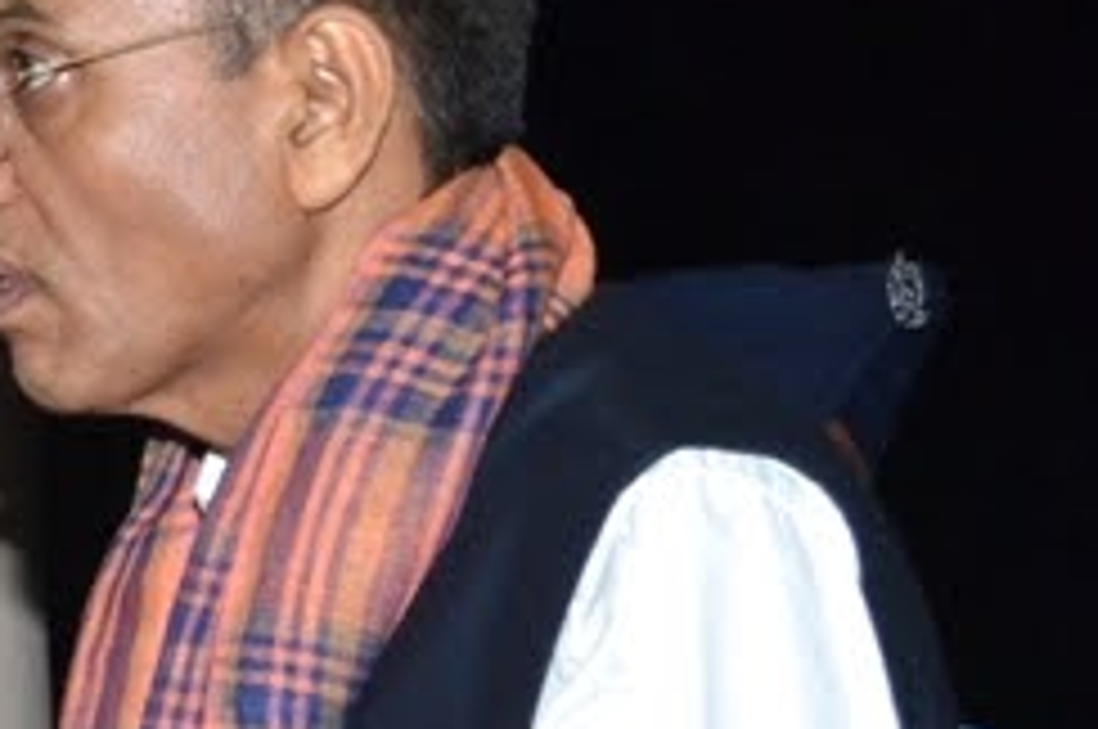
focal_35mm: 164
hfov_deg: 11.7
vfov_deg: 8.2
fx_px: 4995
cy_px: 1006
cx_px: -806
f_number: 6.3
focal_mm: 26
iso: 1600
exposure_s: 1/160
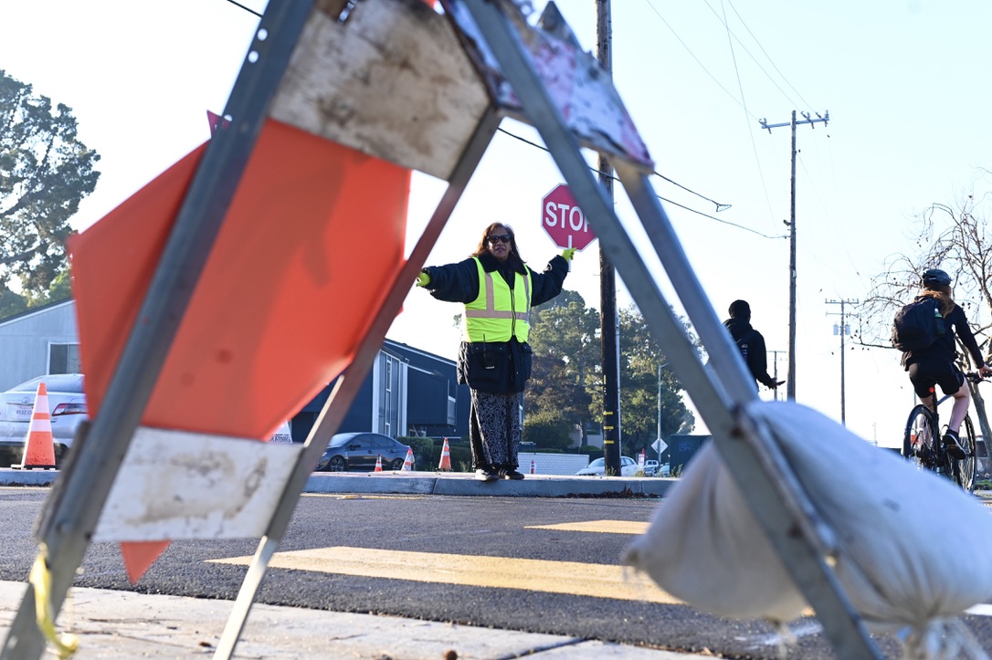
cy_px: 330
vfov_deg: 27.0
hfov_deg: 39.6
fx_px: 1377
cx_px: 496
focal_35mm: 50
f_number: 4.8
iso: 280
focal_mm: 50
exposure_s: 1/350
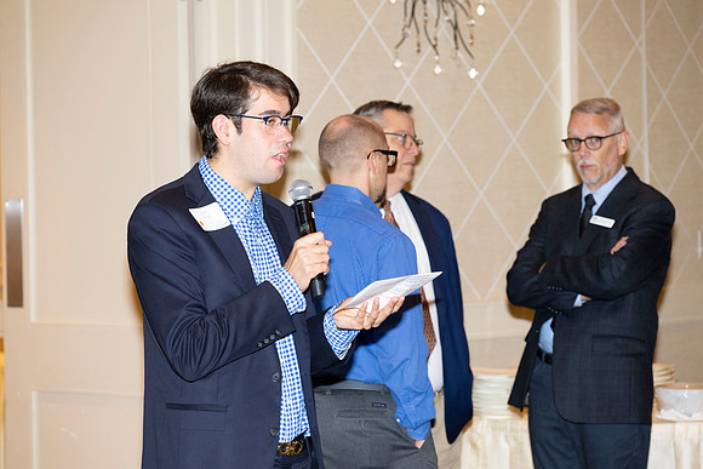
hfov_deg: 17.1
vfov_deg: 11.4
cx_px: 352
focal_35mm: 120
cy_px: 234
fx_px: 2344
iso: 1000
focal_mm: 120
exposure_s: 1/125
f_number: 5.6
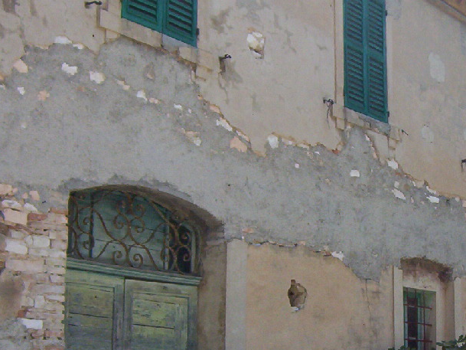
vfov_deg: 21.0
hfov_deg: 27.2
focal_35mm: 70
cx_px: 374
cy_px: 205
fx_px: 943
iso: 100
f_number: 2.76
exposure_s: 1/997
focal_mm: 5.54
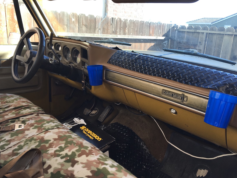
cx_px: 117
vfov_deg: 46.8
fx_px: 205
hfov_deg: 60.0
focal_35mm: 30
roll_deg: -3.3
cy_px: 89
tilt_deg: -15.4
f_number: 2.2
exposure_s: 1/120
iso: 25
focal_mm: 4.15
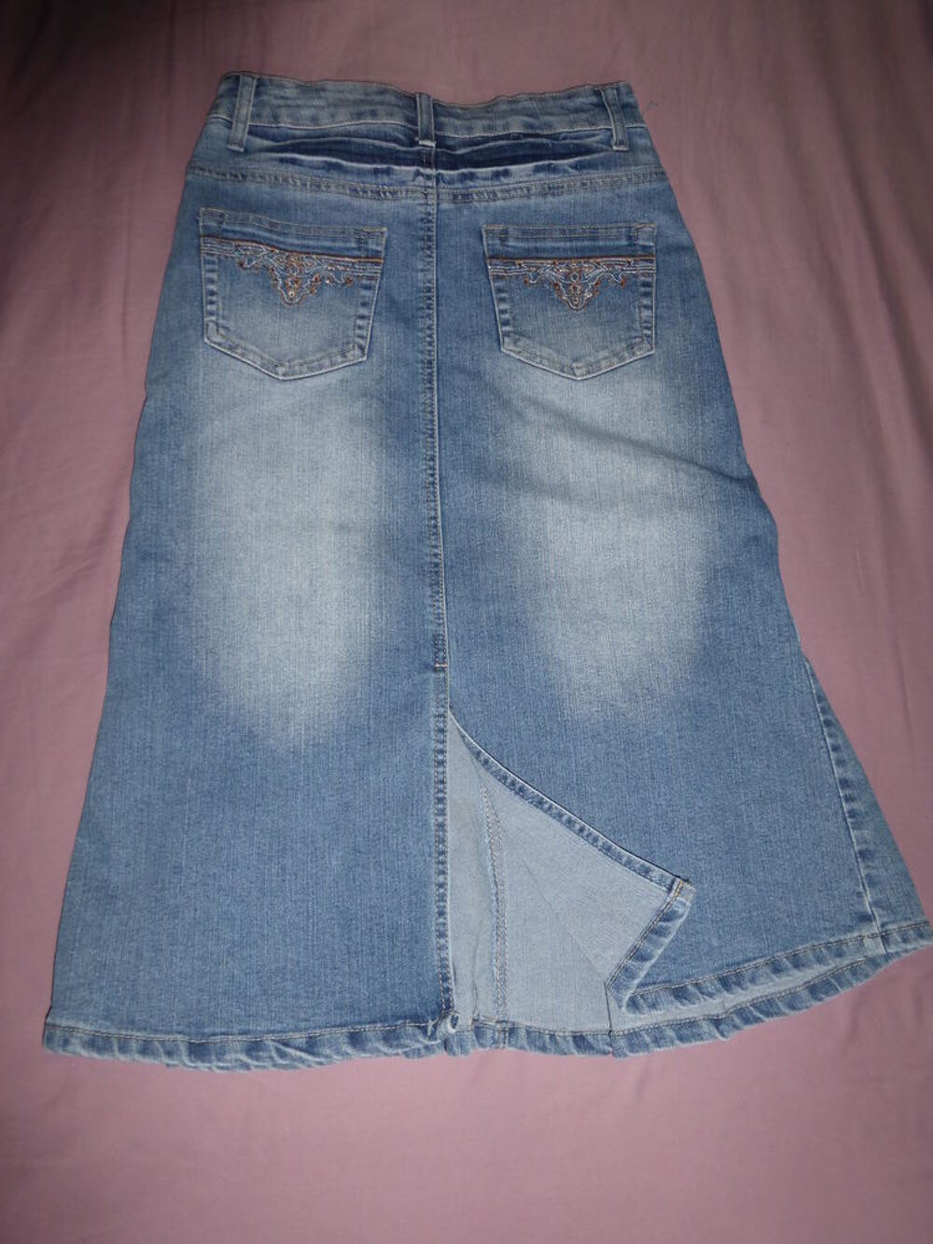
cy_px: 622
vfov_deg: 69.4
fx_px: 898
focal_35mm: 25
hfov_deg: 54.9
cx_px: 466
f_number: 3.3
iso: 100
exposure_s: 1/60
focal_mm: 4.3
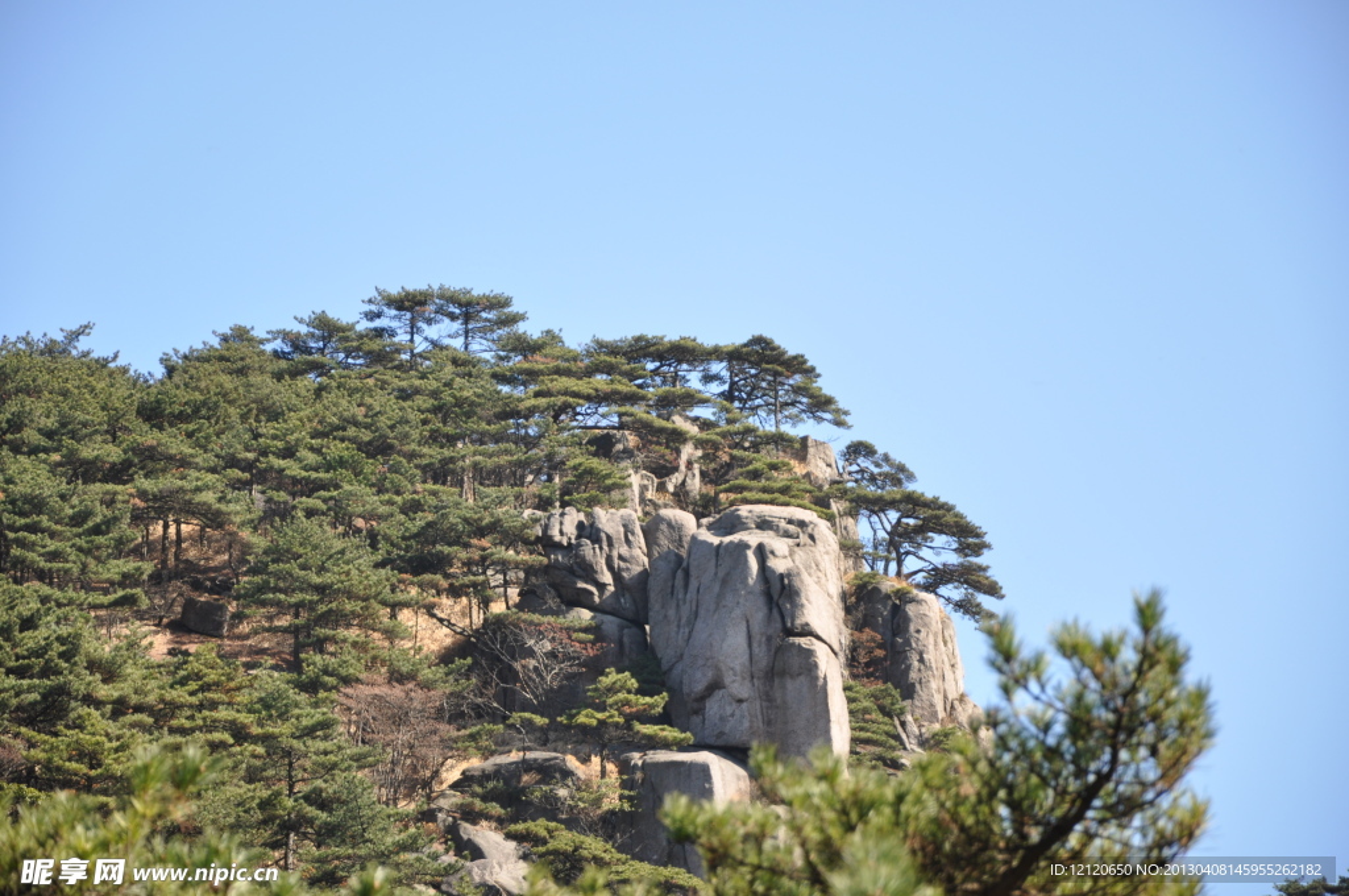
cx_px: 674
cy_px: 448
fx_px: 5894
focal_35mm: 158
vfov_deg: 8.7
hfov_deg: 13.1
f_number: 7.1
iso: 200
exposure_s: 1/200
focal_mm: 105
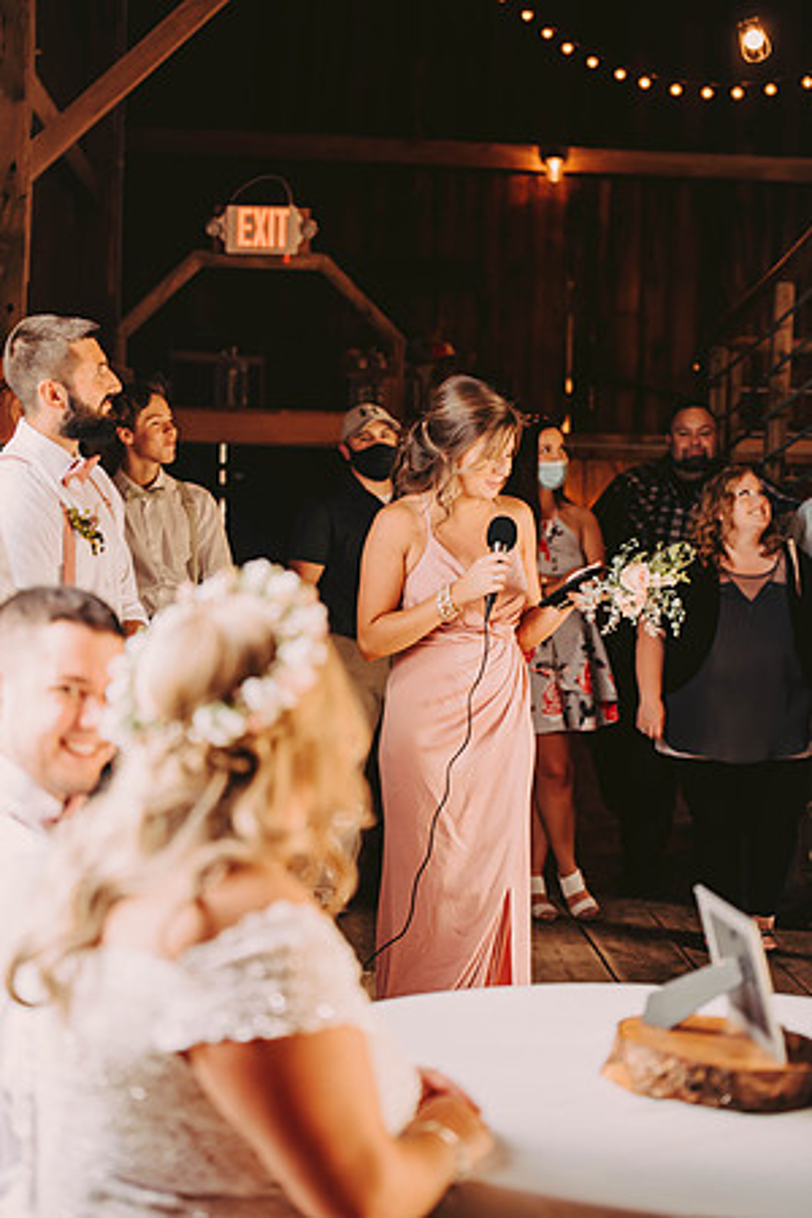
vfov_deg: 28.8
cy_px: 609
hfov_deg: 19.5
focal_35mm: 70
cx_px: 406
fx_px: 2368
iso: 320
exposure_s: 1/80
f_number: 2.8
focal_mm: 70
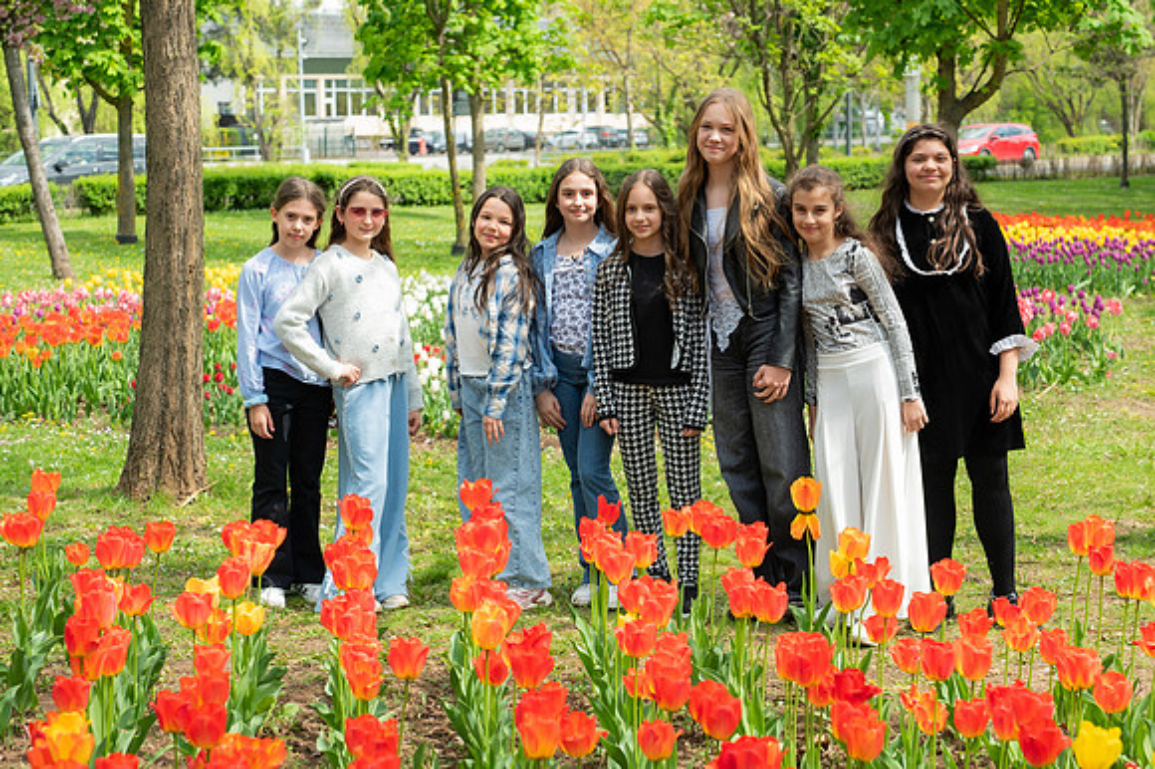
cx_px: 606
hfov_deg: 30.0
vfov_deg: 20.2
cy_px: 384
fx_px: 2155
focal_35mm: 67
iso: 400
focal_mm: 64
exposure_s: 1/500
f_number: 5
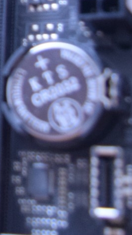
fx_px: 930
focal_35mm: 149
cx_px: -216
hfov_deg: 7.4
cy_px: -58
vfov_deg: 13.9
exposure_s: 1/8
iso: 1600
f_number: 4.5
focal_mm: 21
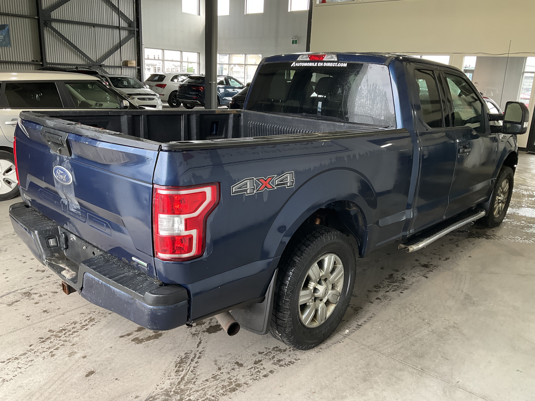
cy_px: 200
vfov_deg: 48.2
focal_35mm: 29
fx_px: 448
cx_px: 268
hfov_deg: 61.7
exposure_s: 1/122
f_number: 1.8
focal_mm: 3
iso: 64
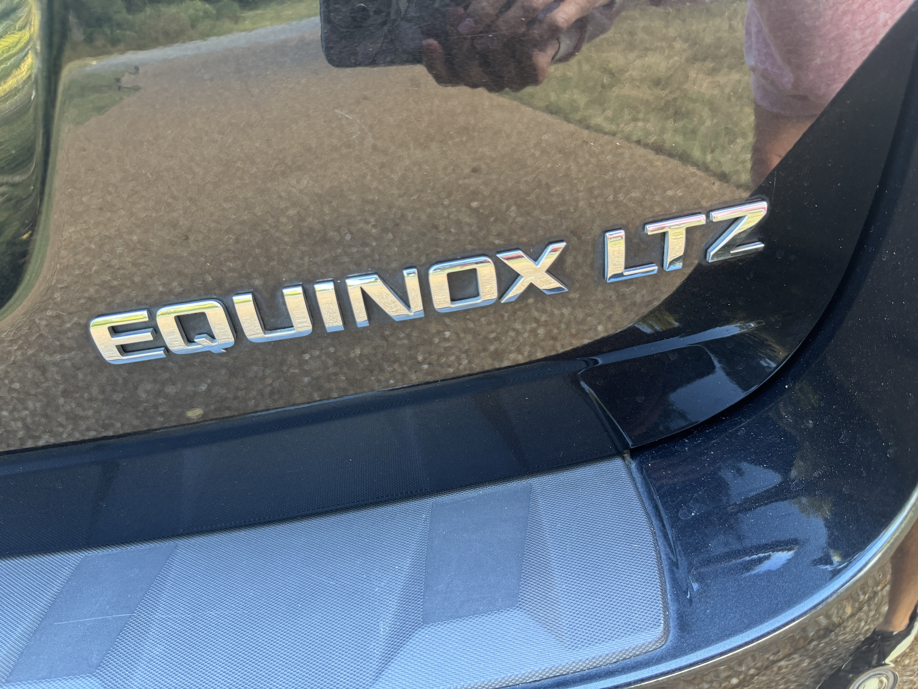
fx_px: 636
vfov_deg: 56.8
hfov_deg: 71.6
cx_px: 459
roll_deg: +8.0
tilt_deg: -25.9
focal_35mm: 24
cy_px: 344
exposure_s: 1/60
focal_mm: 6.76
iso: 250
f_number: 1.78
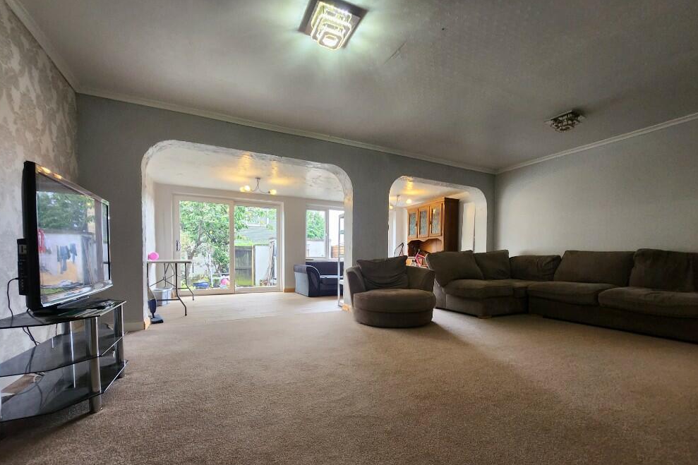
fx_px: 271
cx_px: 351
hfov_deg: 104.3
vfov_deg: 80.6
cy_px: 268
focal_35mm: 14
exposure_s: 1/50
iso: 160
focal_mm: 1.7
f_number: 2.2
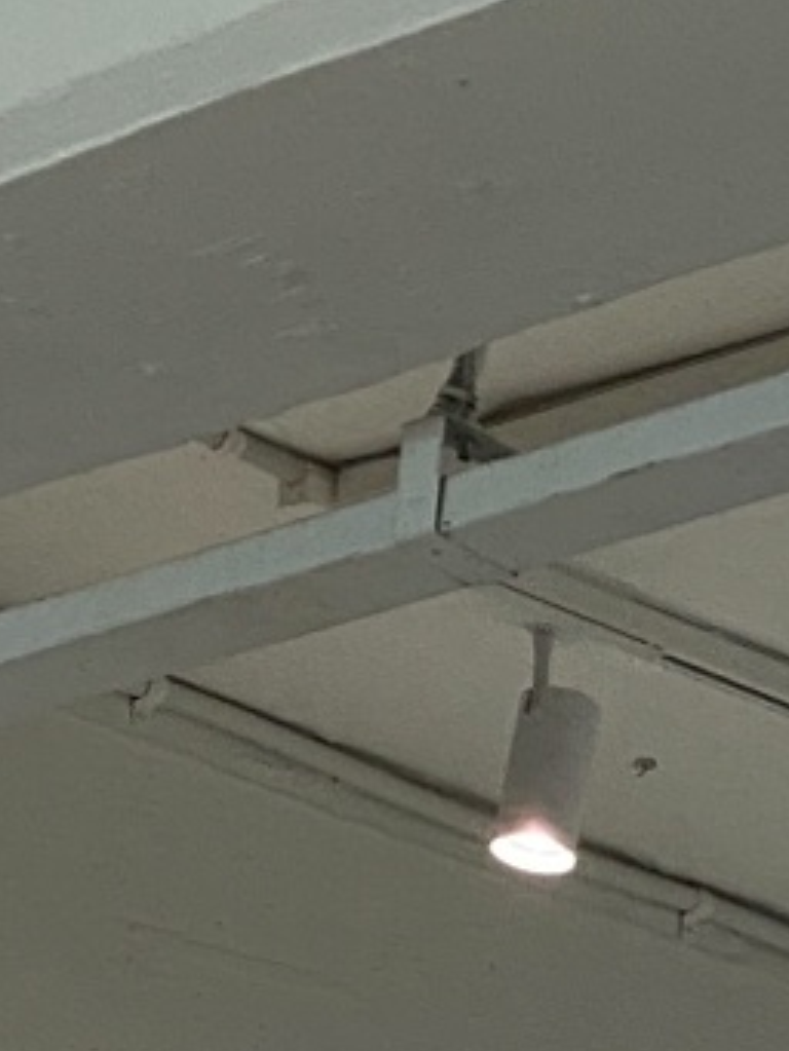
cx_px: 1350
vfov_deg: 6.2
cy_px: 2577
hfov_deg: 4.8
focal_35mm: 305
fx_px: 9263
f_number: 2
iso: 64
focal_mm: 6
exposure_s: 1/120
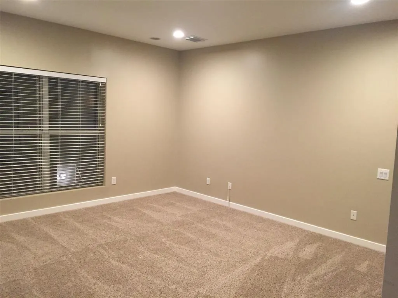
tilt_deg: -5.7
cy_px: 149
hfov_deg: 61.7
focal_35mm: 29
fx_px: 333
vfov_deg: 48.2
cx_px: 199
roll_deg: -2.8
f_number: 2.2
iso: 200
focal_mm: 4.15
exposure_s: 1/30
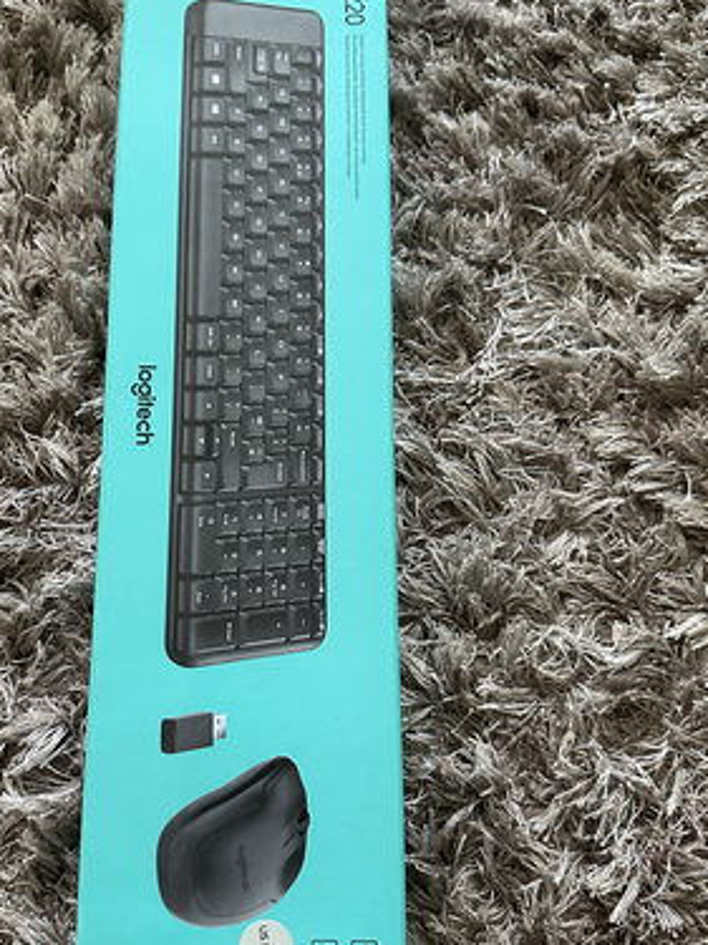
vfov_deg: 56.8
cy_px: 499
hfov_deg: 43.8
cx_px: 268
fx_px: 873
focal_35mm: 32
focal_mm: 6.86
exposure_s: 1/60
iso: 800
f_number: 1.78
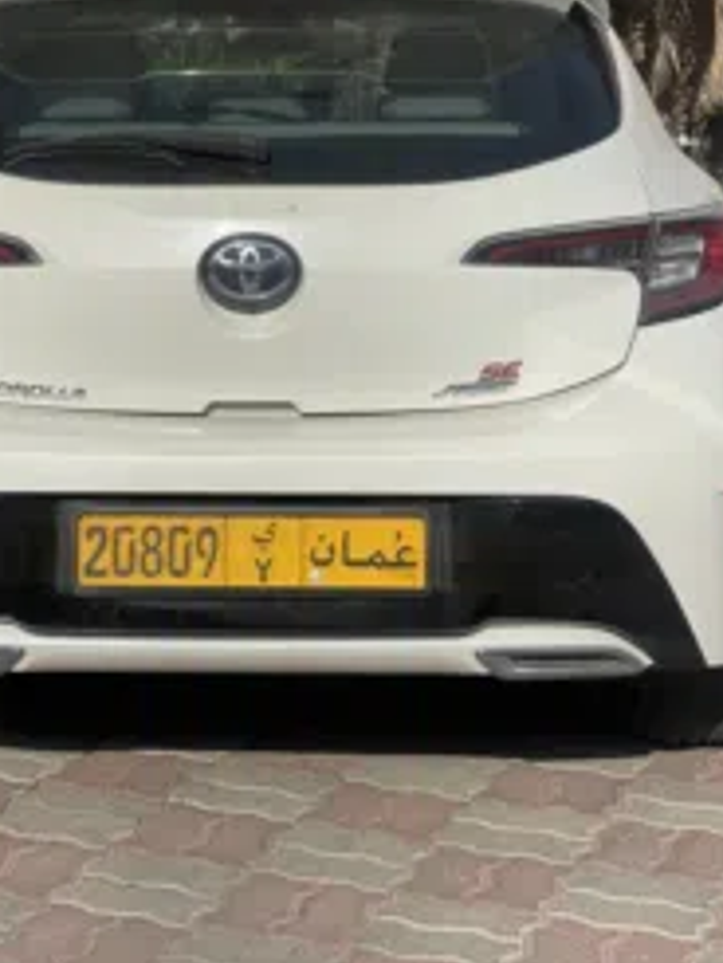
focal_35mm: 85
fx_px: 2365
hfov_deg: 17.4
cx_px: 263
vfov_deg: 22.8
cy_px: 248
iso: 25
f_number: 2
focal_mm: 6
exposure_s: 1/2994
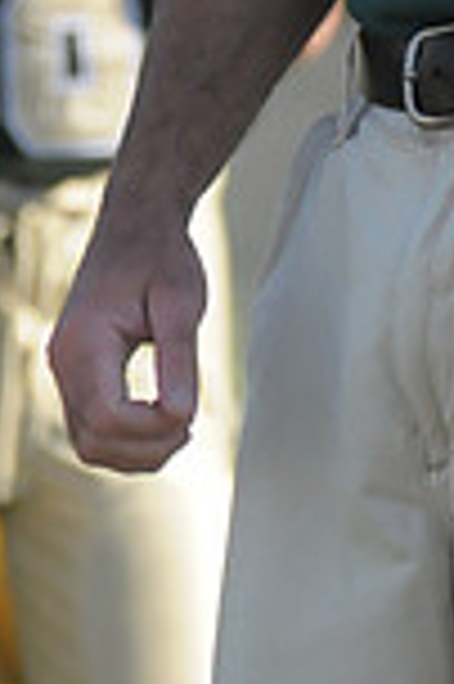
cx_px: 573
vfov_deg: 1.3
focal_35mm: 1550
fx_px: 29386
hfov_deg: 0.9
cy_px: -549
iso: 1600
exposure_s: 1/6400
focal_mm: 270
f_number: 4
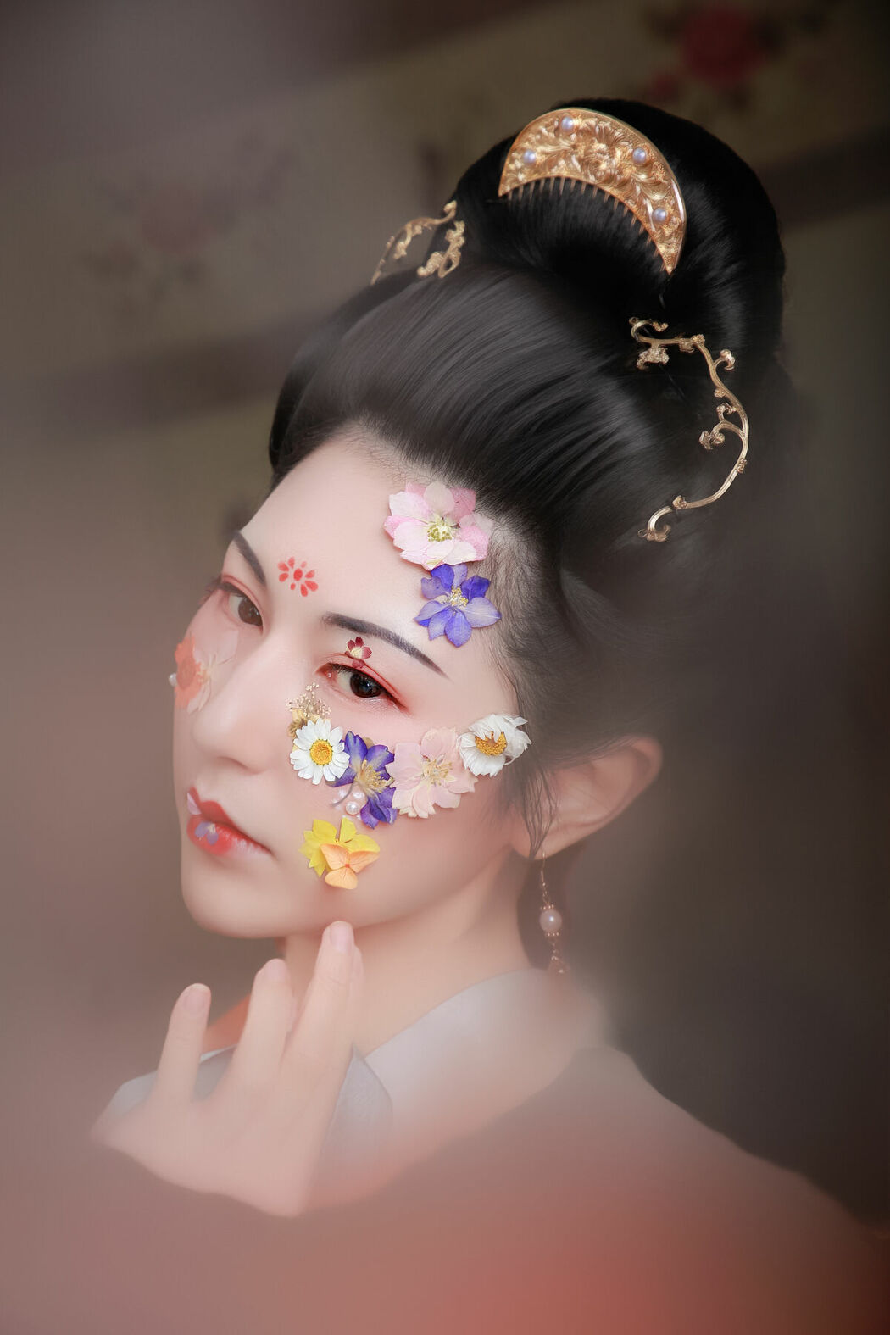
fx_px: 3819
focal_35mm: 103
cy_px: 668
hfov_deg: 13.3
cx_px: 445
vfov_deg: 19.8
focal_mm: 105
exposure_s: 1/160
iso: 100
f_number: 6.3
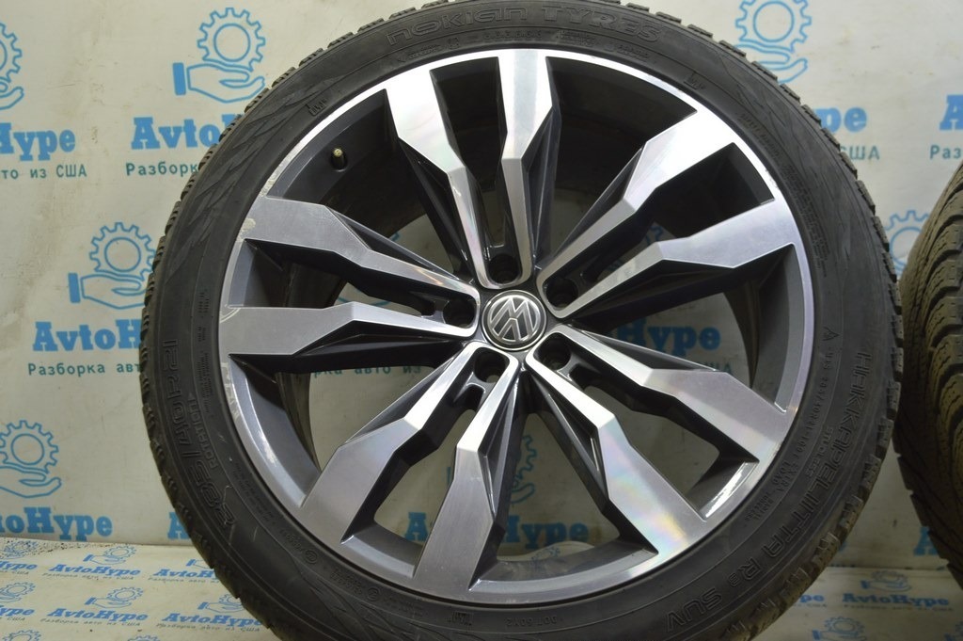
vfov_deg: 33.0
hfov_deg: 48.0
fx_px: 1082
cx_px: 482
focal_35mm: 40
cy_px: 320
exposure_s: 1/20
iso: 400
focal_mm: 27
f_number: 5.6
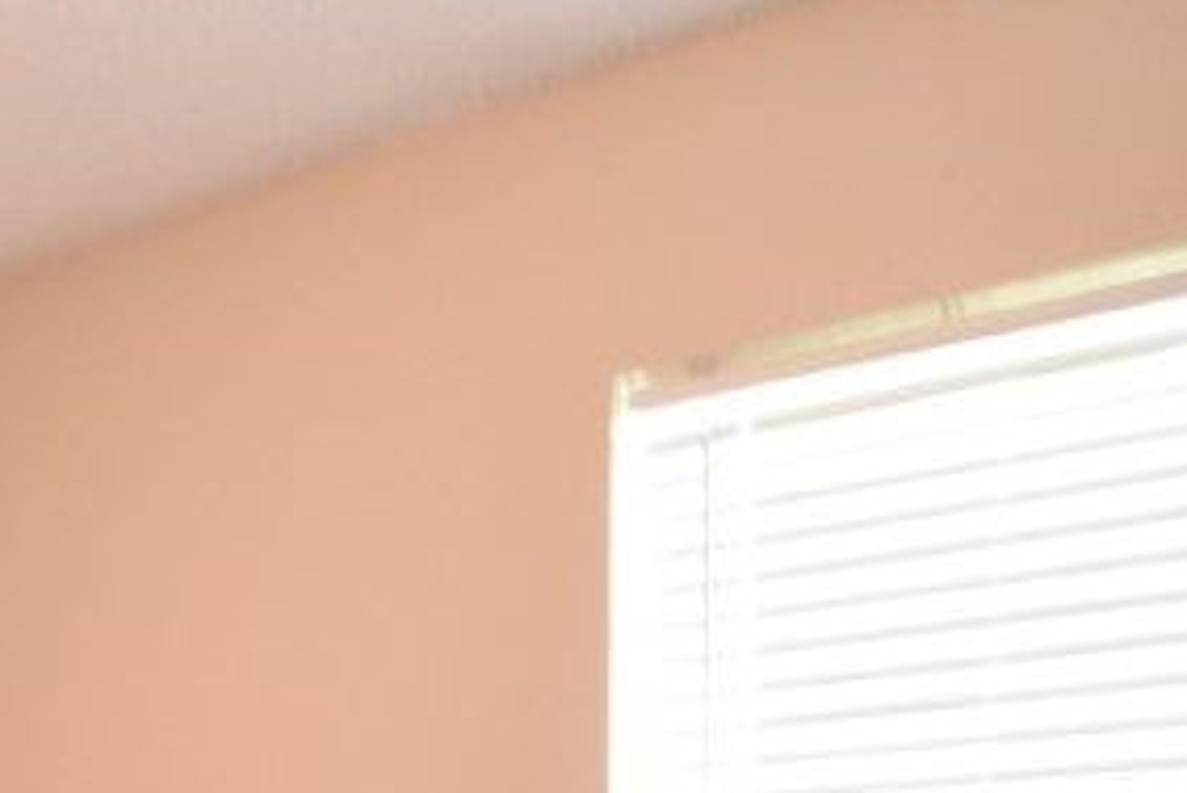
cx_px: -143
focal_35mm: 61
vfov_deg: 19.7
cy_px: 1154
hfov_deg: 29.4
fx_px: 2012
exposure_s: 1/15
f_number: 3.5
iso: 800
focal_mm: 10
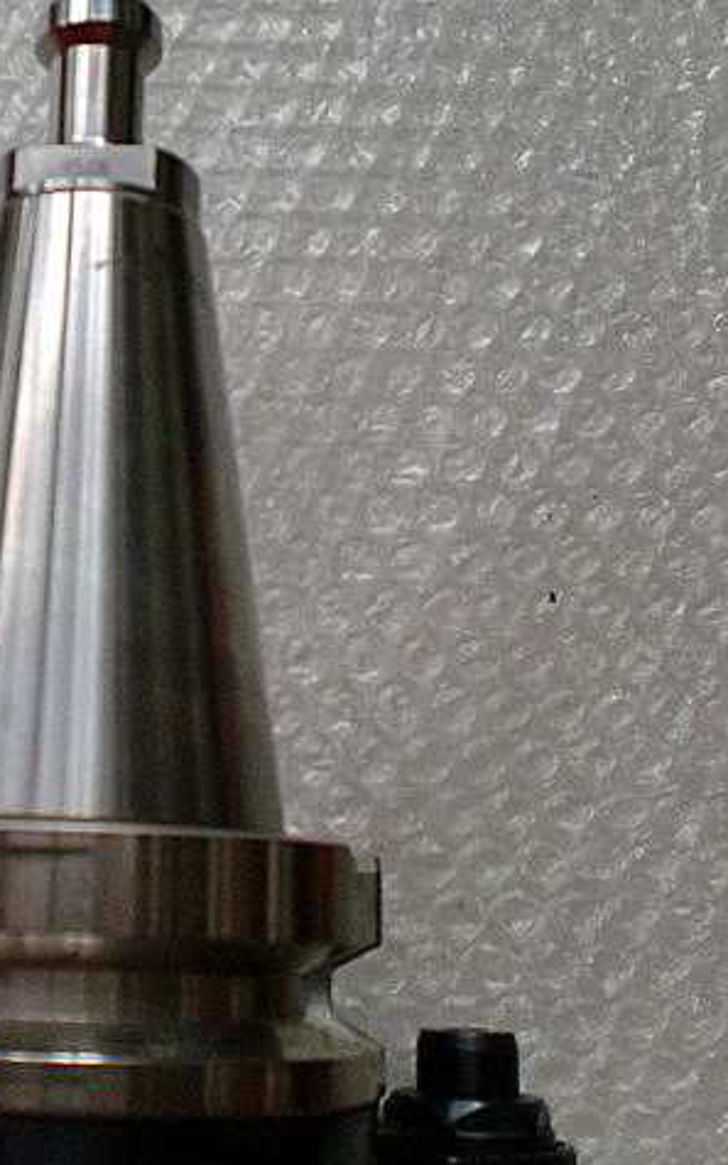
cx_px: 83
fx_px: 1587
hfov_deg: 25.1
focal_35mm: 50
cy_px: 586
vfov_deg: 40.3
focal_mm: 6.3
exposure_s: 1/60
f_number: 3.1
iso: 320
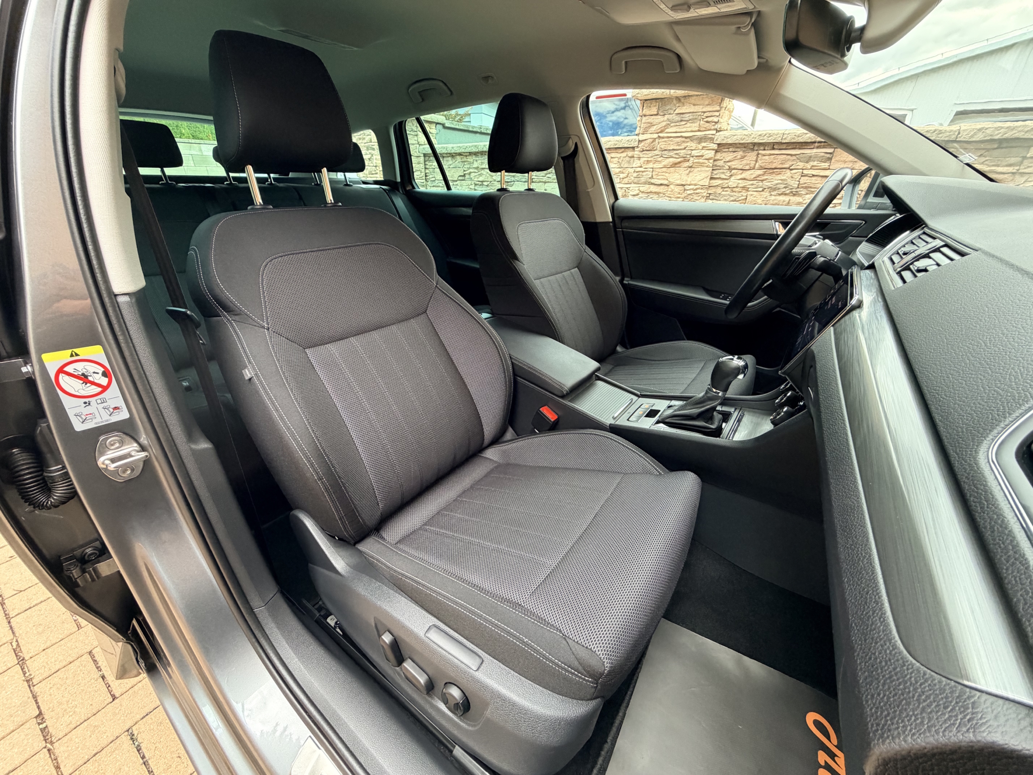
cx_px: 516
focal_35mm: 14
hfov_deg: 102.1
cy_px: 388
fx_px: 418
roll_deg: -0.5
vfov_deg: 85.7
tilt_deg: -26.8
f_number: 2.2
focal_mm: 2.22
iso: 320
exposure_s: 1/111
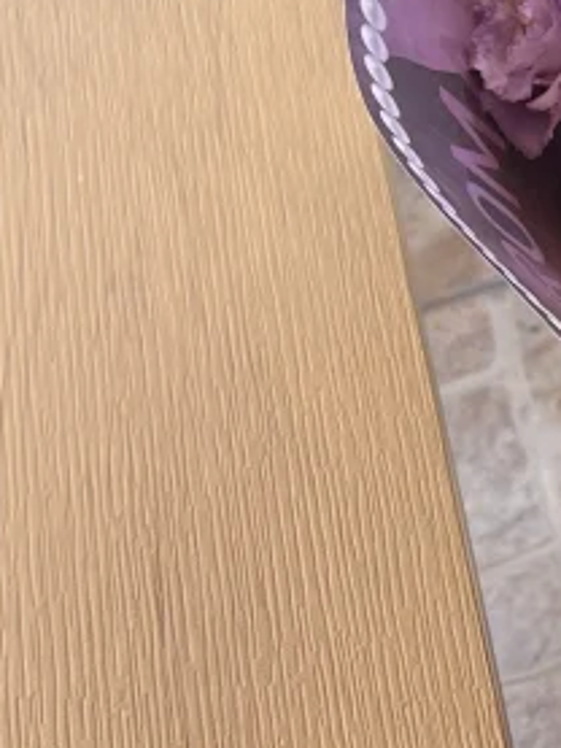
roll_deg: +2.1
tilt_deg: -41.9
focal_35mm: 135
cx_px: 1270
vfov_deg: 14.1
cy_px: -189
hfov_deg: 9.9
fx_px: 2915
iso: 40
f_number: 1.6
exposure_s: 1/121
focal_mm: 4.2
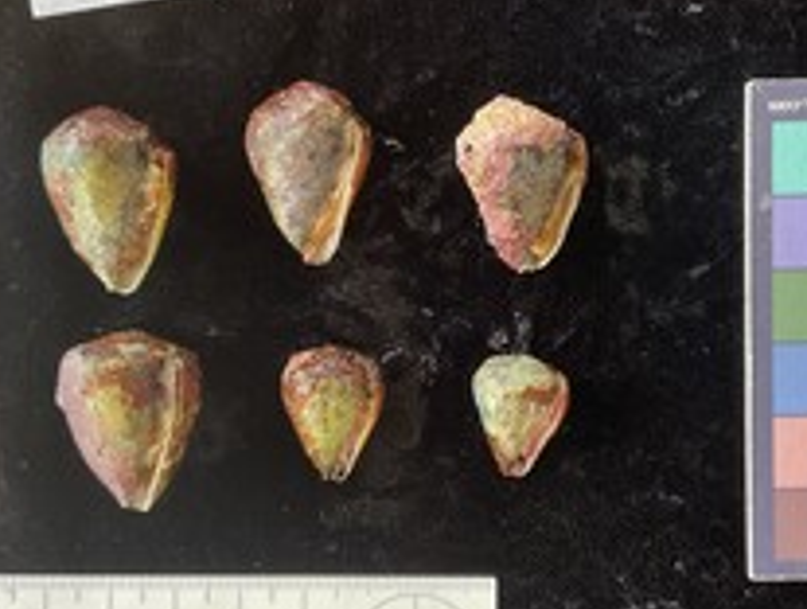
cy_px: 338
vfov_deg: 29.7
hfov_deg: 38.8
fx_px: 1144
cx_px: 456
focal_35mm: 49
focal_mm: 3
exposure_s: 1/60
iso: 50
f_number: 1.8
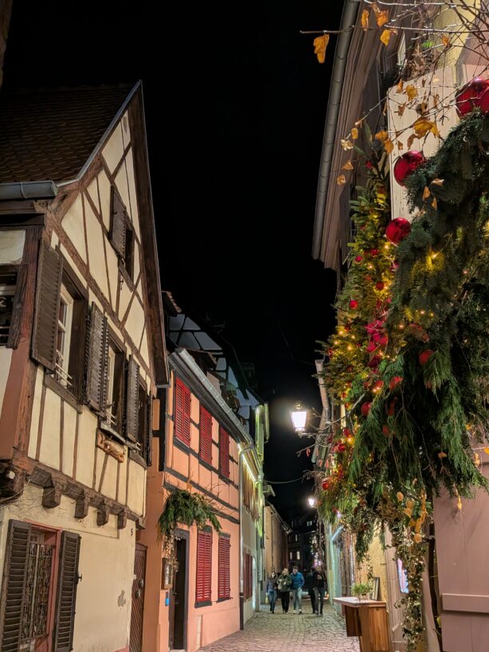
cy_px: 395
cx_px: 268
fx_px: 565
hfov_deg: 46.7
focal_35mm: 30
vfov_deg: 59.4
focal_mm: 4.53
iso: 48
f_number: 1.7
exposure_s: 1/20
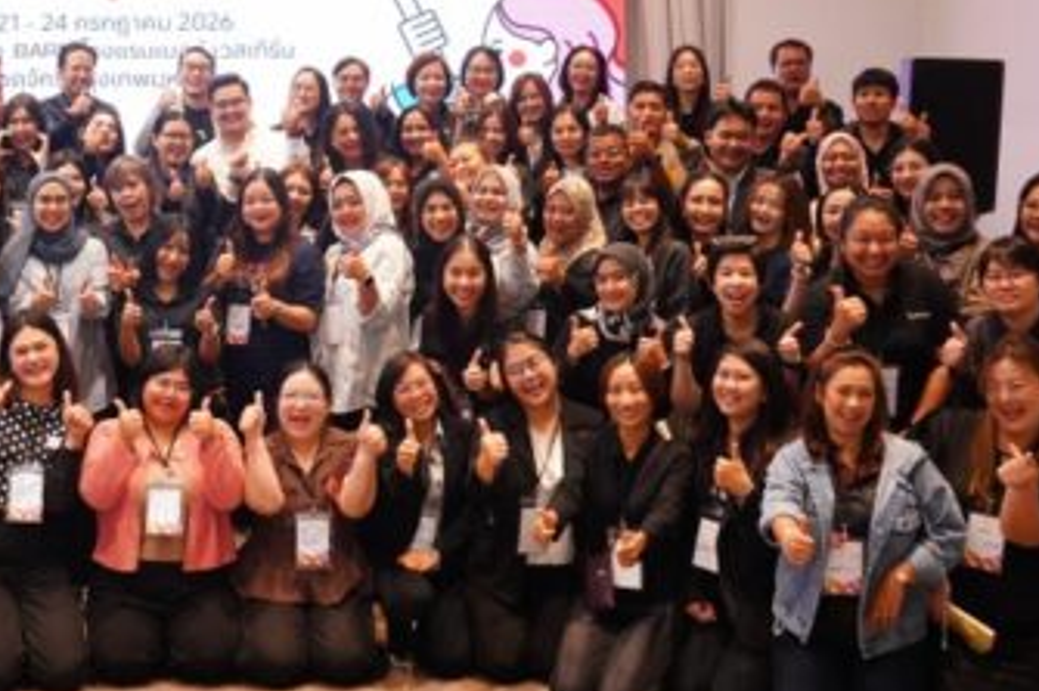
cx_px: 171
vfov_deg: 24.2
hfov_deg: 34.8
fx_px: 1587
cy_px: 146
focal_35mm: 55
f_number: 5.6
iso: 2500
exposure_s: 1/50
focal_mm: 24
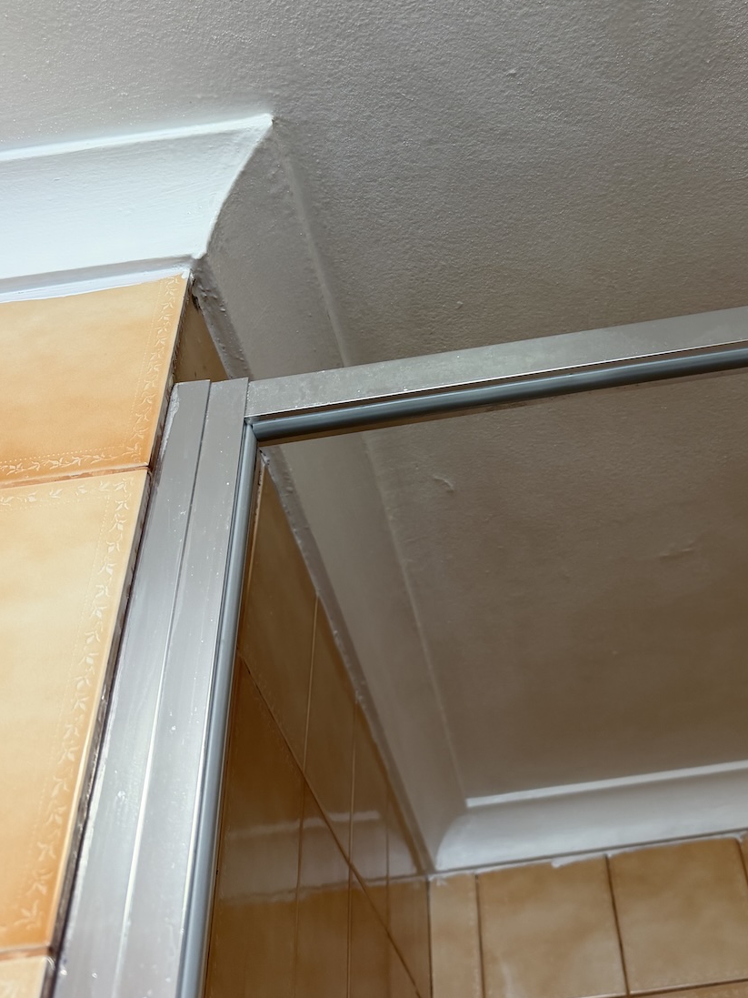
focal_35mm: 35
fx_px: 1008
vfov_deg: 52.1
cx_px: 514
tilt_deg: +47.0
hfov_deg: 40.1
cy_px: 374
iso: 200
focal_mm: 6.76
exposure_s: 1/50
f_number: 1.78
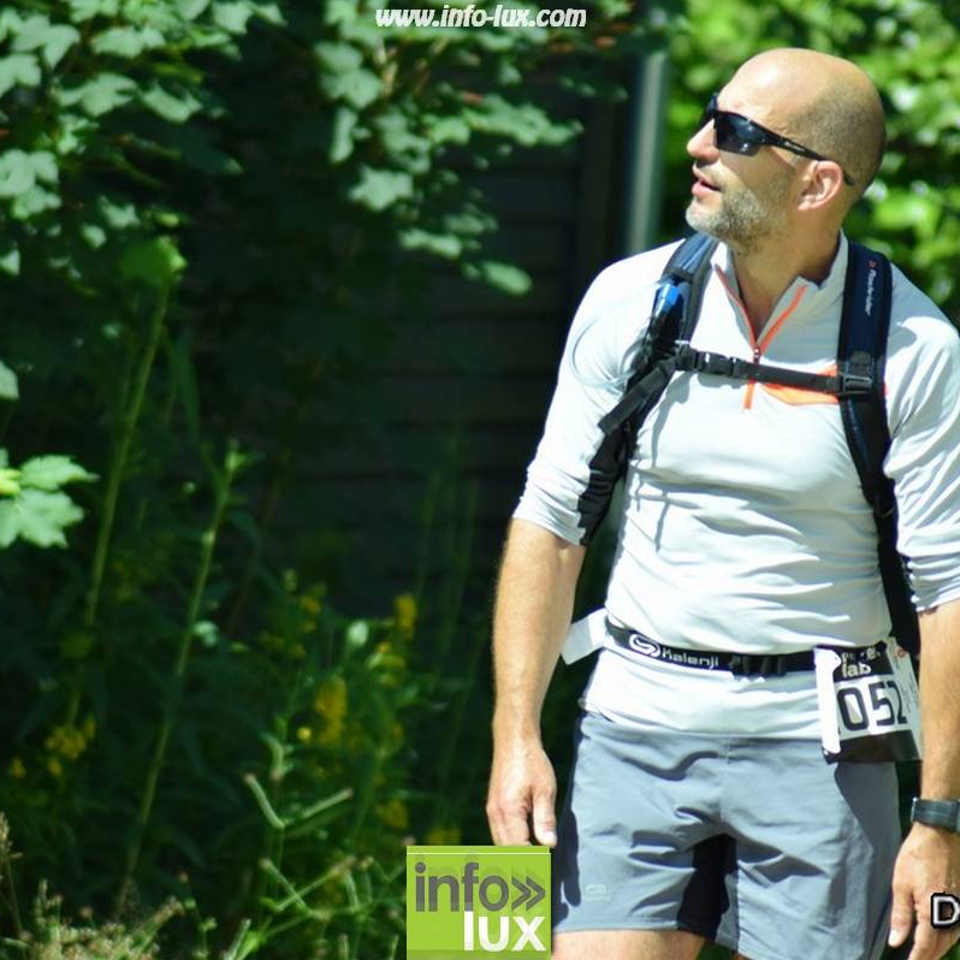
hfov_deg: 3.3
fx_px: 16849
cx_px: 479
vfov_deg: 3.3
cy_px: 480
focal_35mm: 537
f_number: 5.3
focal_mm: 280
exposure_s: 1/1000
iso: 400
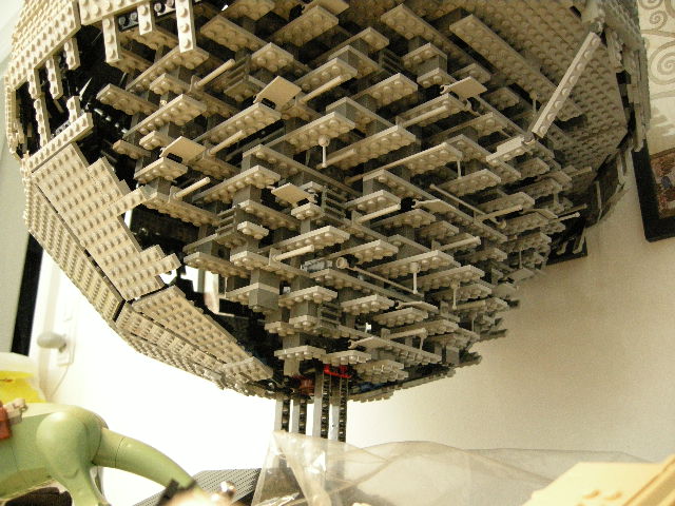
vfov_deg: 39.7
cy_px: 253
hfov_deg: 51.4
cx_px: 338
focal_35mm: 36
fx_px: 702
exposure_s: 1/8
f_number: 2.7
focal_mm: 7.5
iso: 569
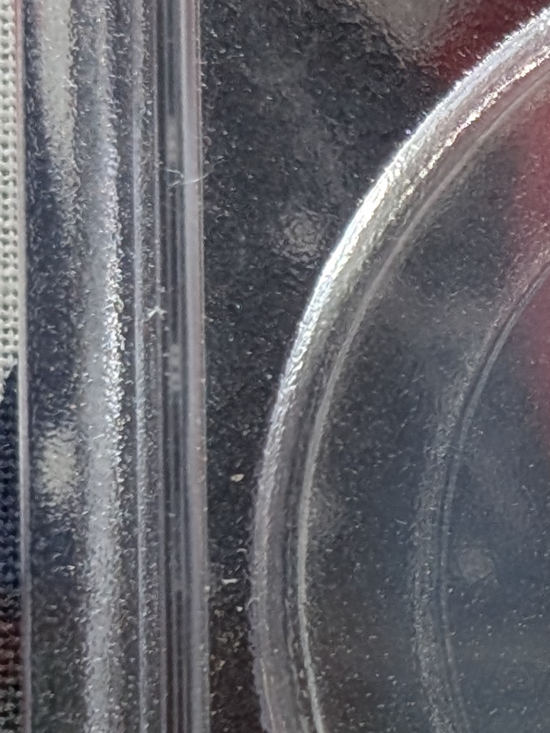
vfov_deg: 9.5
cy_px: 471
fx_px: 4407
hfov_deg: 7.0
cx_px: 993
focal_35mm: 208
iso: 66
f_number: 1.68
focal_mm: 6.9
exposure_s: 1/115
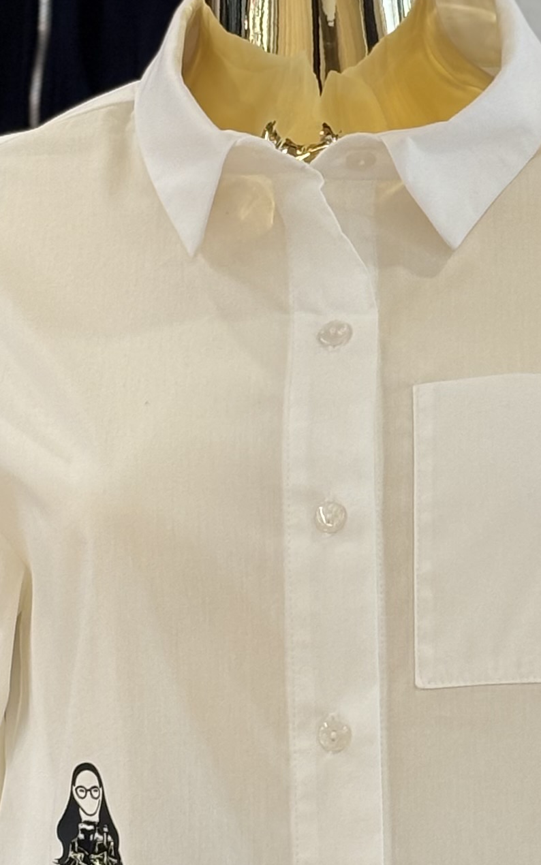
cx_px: 300
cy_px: 594
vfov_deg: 12.0
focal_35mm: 175
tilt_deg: -2.3
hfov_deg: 7.5
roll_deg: +1.0
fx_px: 4127
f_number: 1.6
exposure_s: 1/120
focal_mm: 5.96
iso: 32
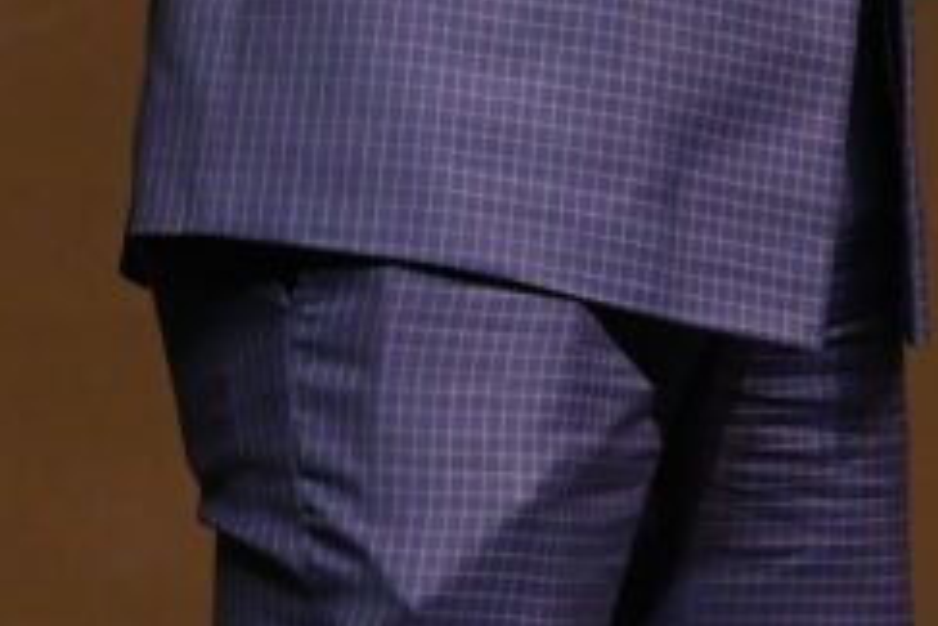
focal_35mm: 577
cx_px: 517
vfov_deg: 2.4
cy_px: -854
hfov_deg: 3.6
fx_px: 15033
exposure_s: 1/160
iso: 2000
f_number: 7.1
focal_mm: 120
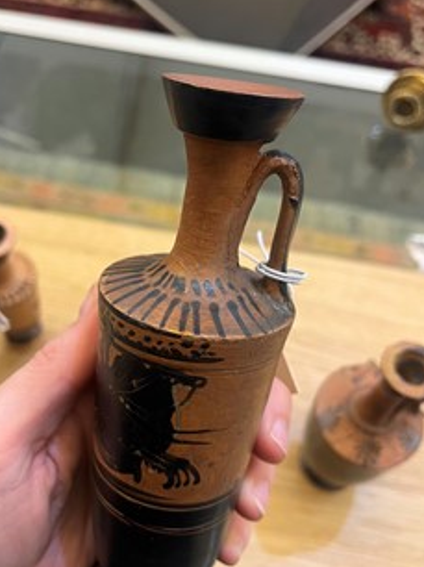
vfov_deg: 54.0
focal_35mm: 34
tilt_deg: -59.5
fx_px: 556
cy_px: 302
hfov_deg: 41.6
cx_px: 180
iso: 160
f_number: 1.6
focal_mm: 5.1
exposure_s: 1/50
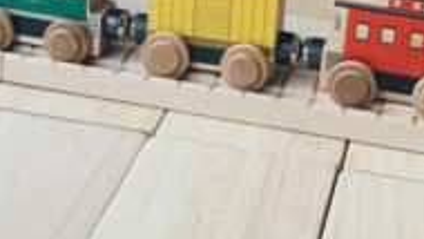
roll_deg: -3.1
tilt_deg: -22.5
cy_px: -13
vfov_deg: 10.1
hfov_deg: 17.8
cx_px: 67
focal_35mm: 119
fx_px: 1338
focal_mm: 6
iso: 80
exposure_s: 1/122
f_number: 2.4
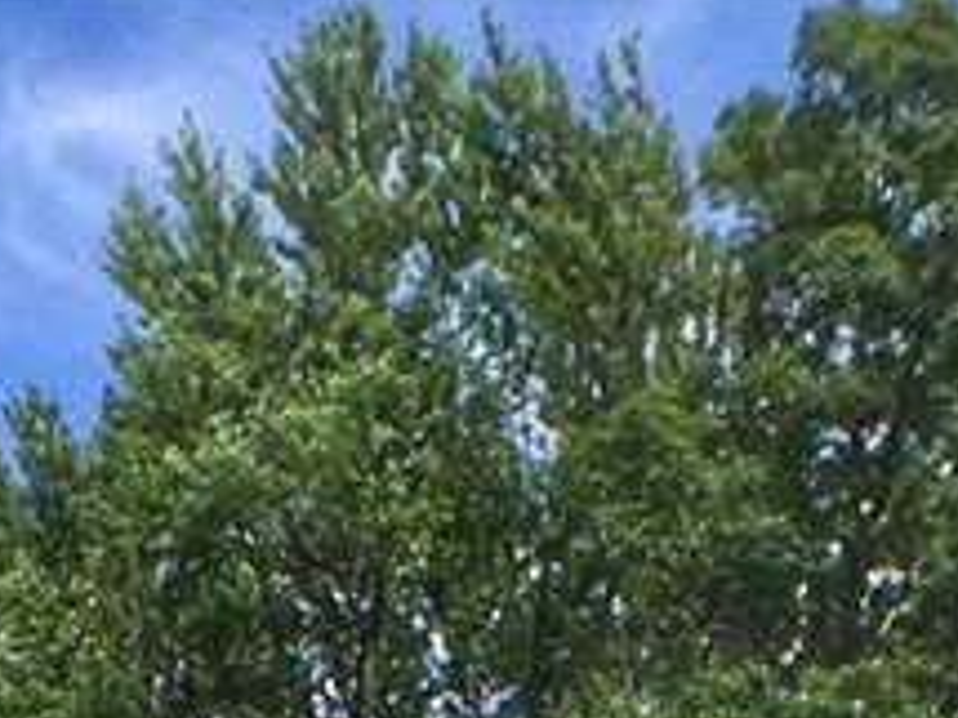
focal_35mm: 138
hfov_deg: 14.1
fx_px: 3817
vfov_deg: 9.6
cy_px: 1699
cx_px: 0
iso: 32
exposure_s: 1/2825
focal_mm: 4.15
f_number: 2.2
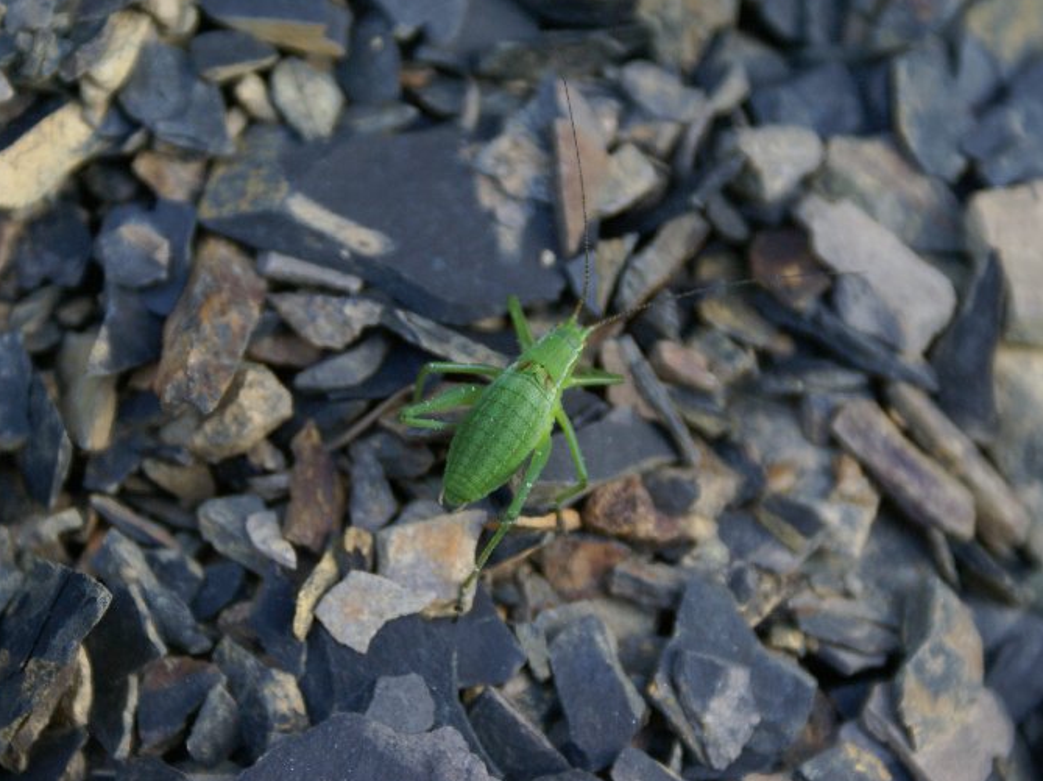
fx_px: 3644
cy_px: 368
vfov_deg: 12.2
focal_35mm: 121
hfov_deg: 16.3
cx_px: 532
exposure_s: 1/80
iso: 400
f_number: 5.6
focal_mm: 70
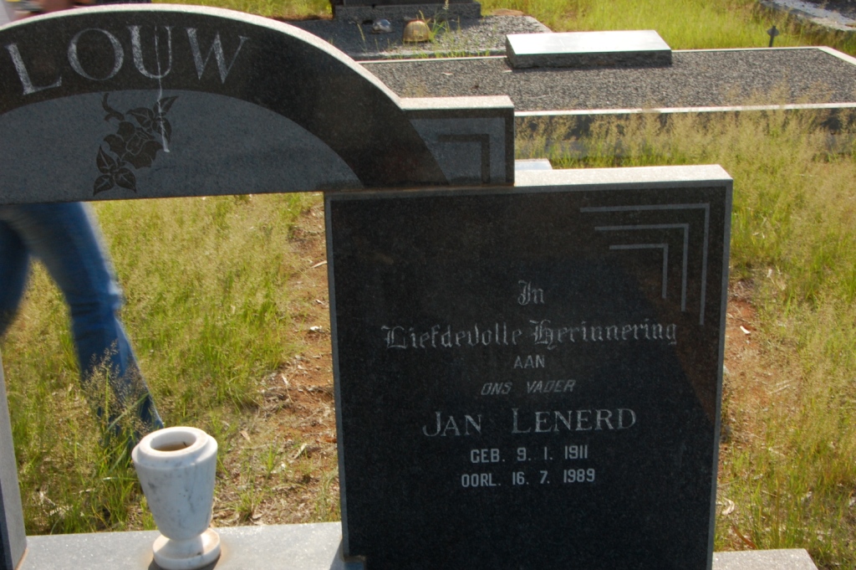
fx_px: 1247
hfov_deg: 37.9
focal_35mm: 52
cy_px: 285
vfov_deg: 25.7
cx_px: 428
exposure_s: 1/30
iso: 500
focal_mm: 35
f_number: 22
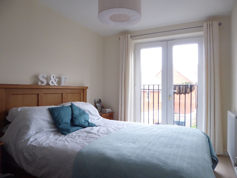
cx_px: 118
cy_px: 89
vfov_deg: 54.9
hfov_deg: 69.4
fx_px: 171
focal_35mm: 25
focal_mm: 4.3
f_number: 3.3
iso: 320
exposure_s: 1/60
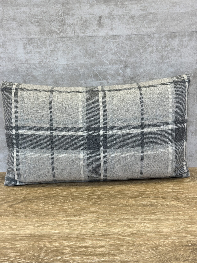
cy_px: 132
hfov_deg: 30.3
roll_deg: +2.5
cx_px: 98
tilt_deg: -15.1
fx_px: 364
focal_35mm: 48
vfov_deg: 39.7
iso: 100
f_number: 1.78
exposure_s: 1/170
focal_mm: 6.86
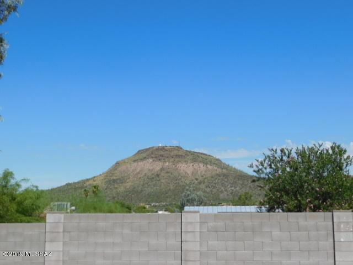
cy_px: 132
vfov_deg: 28.6
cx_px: 176
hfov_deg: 37.5
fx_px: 520
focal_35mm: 51
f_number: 7.6
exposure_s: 1/500
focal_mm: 9
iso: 125
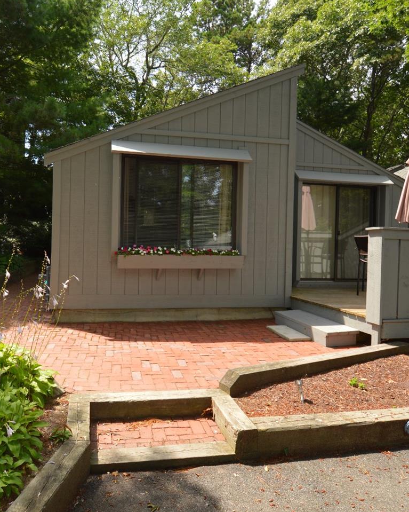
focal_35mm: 22
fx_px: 333
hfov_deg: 61.9
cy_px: 253
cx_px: 145
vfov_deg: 75.0
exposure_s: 1/200
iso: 100
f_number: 5
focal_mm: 10
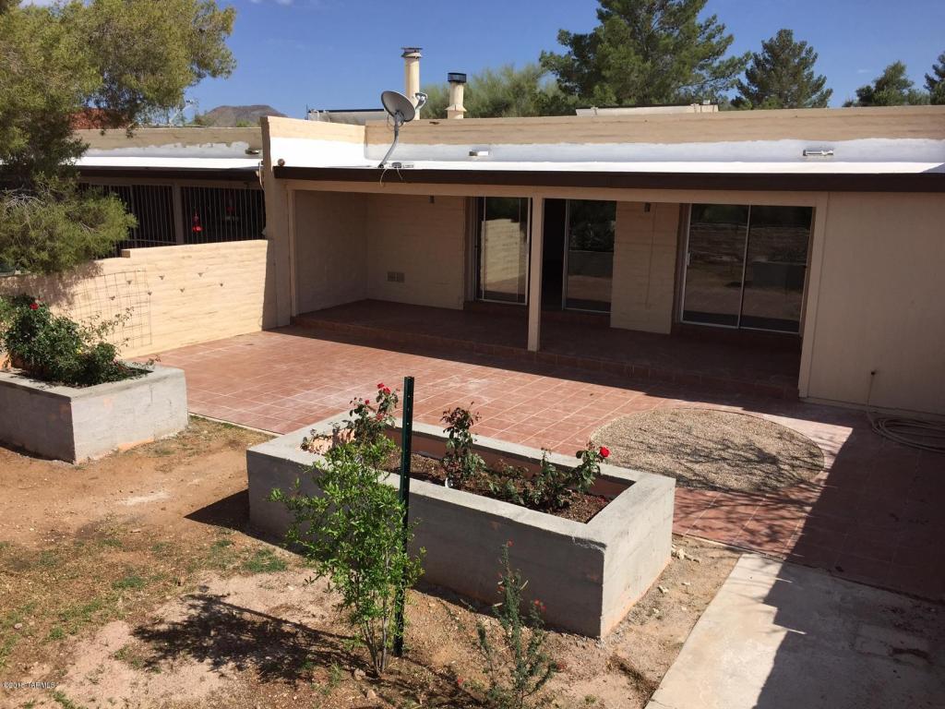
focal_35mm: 29
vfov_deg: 48.2
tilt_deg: -14.4
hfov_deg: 61.7
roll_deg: -0.5
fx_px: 792
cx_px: 472
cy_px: 354
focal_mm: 4.15
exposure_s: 1/2475
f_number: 2.2
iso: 32
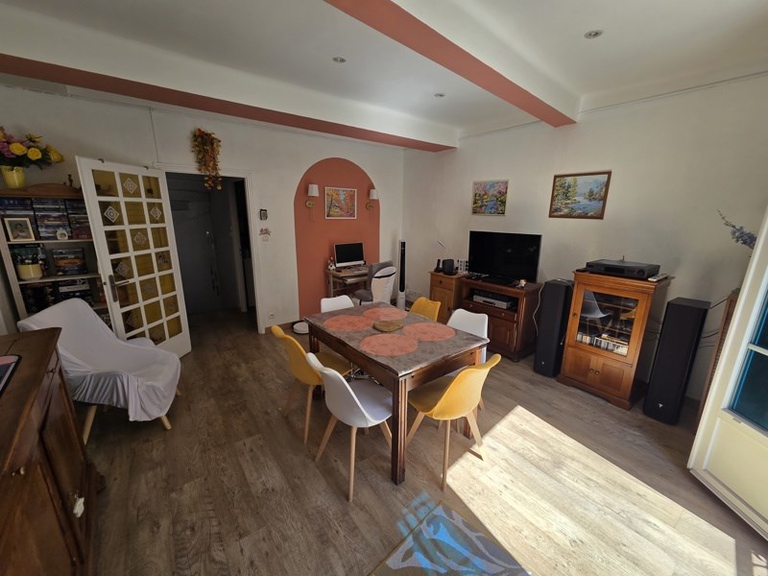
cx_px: 384
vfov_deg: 89.9
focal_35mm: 13
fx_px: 288
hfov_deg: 106.2
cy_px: 288
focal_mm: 2.2
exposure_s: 1/382
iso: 50
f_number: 2.2
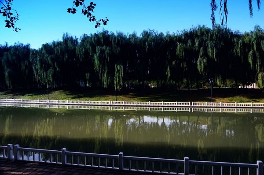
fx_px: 198
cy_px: 88
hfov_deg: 67.5
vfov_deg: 47.7
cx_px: 132
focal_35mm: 27
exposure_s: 1/100
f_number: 10
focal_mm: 18
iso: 100
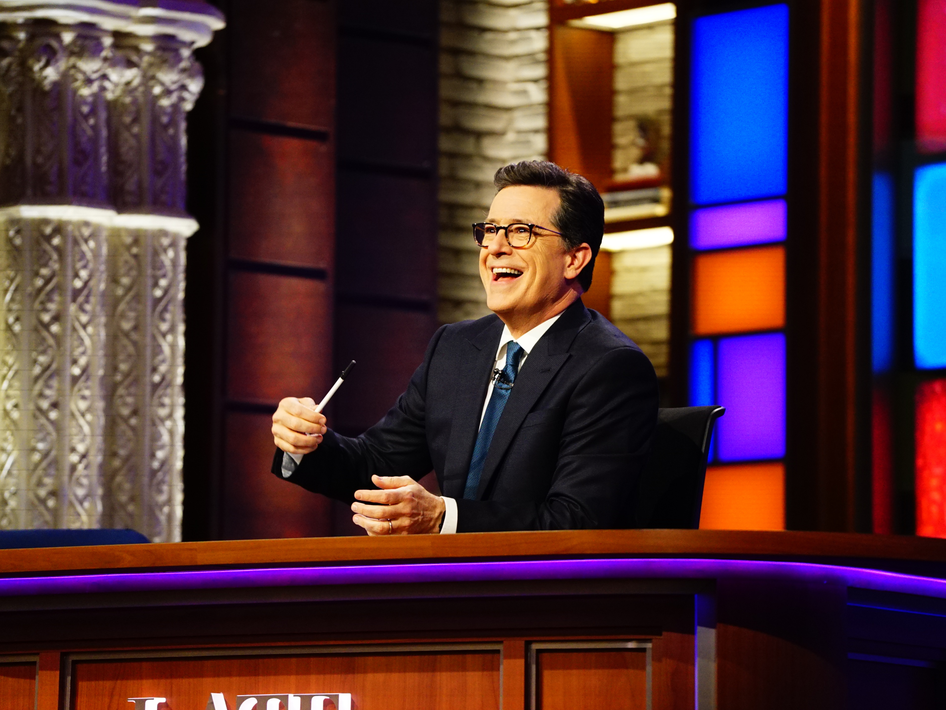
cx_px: 497
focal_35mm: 212
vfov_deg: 7.0
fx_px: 5794
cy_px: 355
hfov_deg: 9.3
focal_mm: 196
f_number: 4
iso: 5000
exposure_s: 1/200
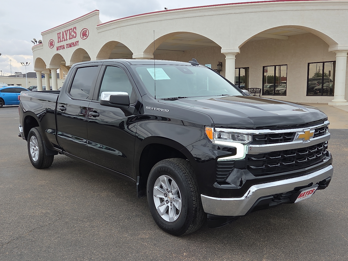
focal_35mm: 35
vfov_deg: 40.7
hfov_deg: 52.6
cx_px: 174
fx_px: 352
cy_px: 130
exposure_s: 1/1667
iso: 76
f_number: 1.8
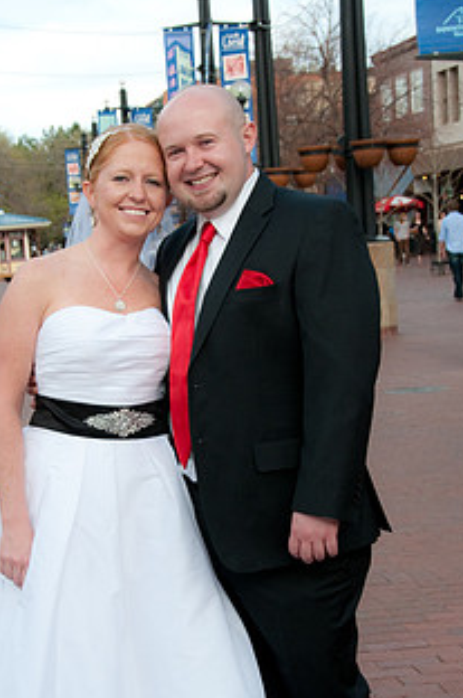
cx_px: 167
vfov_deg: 26.0
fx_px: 1510
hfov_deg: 17.4
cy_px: 414
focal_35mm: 78
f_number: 8
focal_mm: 36
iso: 320
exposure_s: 1/250
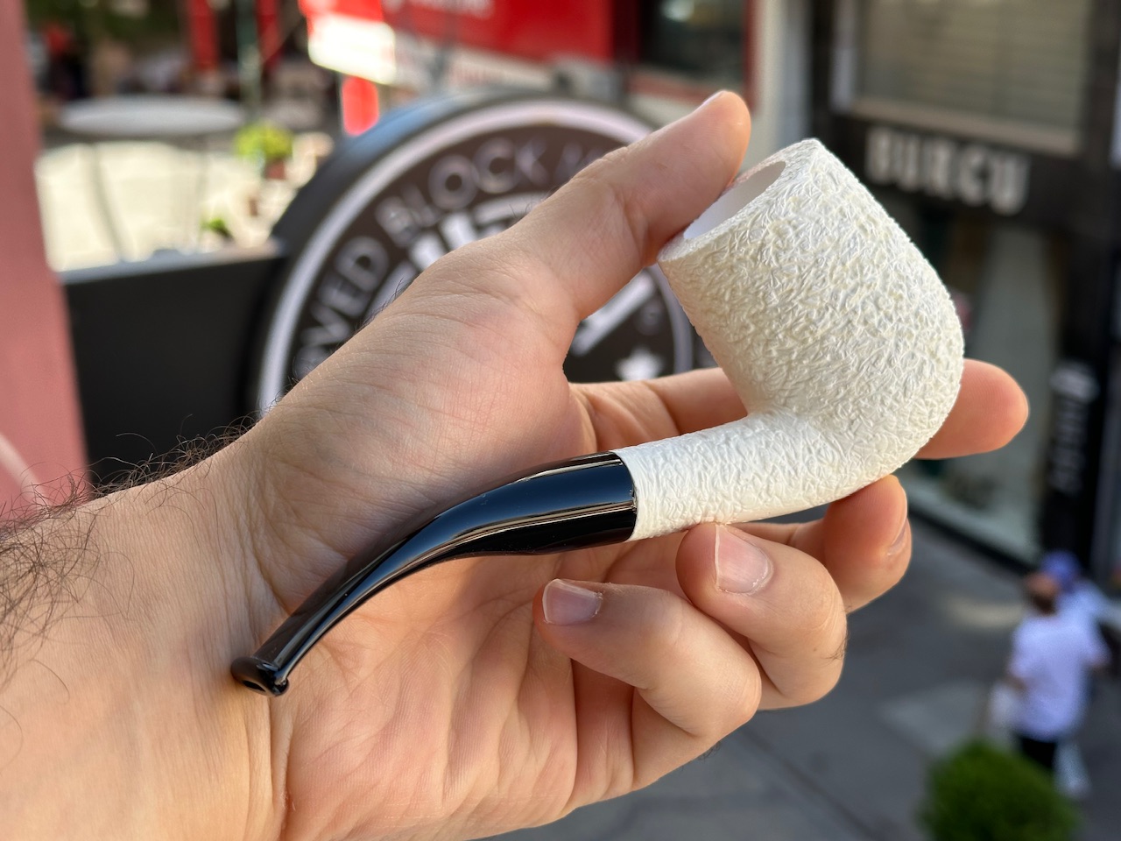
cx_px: 560
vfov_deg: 30.3
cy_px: 420
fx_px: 1554
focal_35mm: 48
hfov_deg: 39.7
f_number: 1.78
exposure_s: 1/519
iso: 64
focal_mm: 6.86
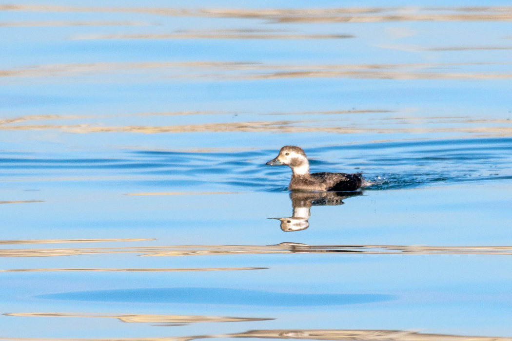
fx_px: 10666
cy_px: 170
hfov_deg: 2.7
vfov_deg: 1.8
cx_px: 256
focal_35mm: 750
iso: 500
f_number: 8
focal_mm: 500
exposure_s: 1/3200
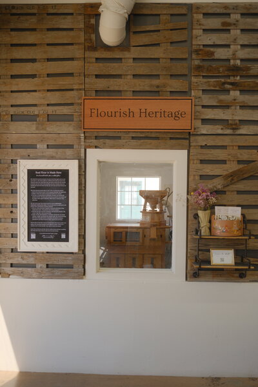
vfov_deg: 54.4
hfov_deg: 37.9
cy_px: 194
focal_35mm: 35
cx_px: 129
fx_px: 376
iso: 500
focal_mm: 23
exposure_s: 1/320
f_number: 2.8
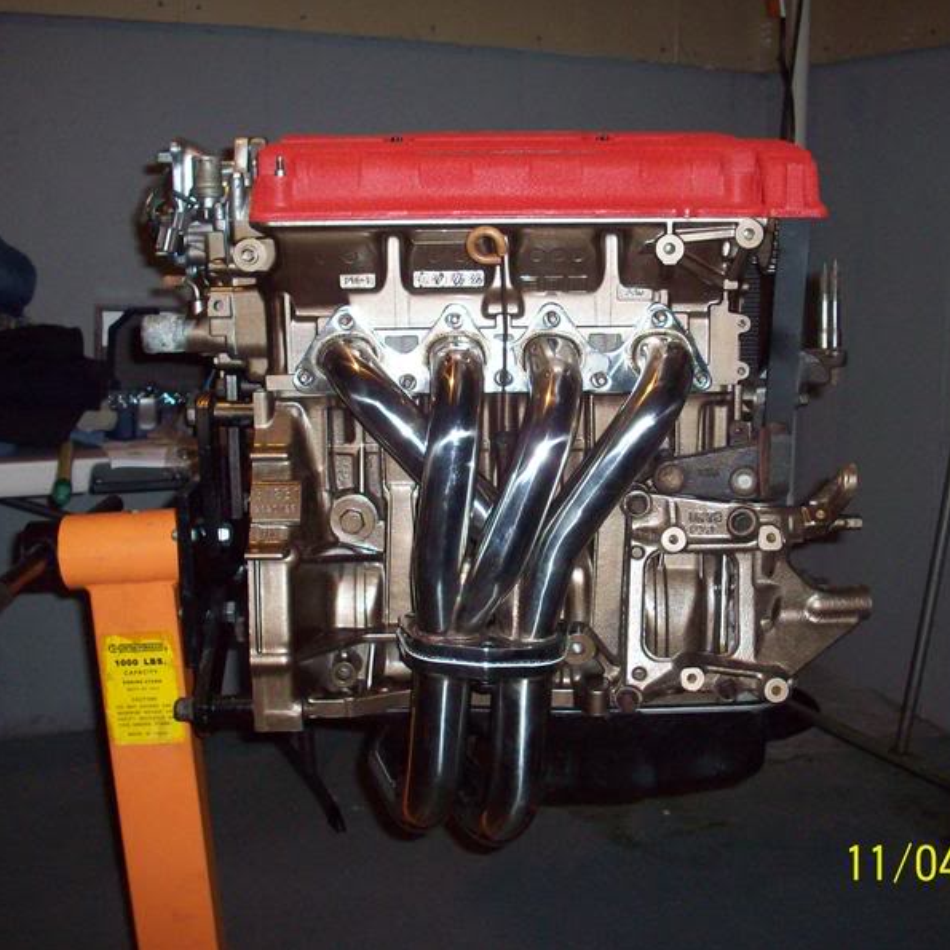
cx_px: 530
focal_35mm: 44
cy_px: 476
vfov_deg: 38.3
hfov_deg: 38.3
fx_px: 1366
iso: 160
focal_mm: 6.2
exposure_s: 1/64
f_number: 2.8
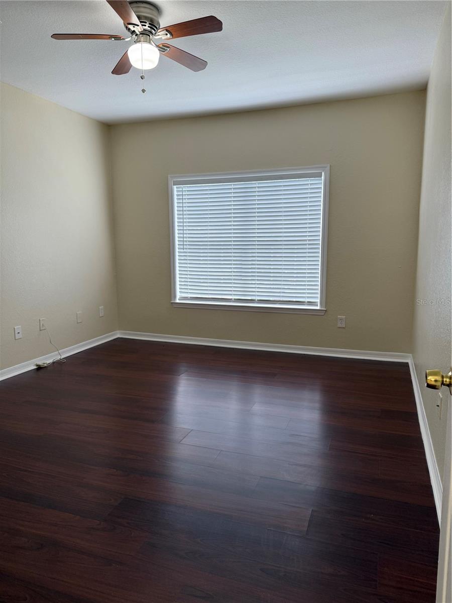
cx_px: 226
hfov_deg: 56.8
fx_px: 418
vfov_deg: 71.6
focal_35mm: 24
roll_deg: +1.5
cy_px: 302
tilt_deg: -6.0
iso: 100
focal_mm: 6.76
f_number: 1.78
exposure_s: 1/120
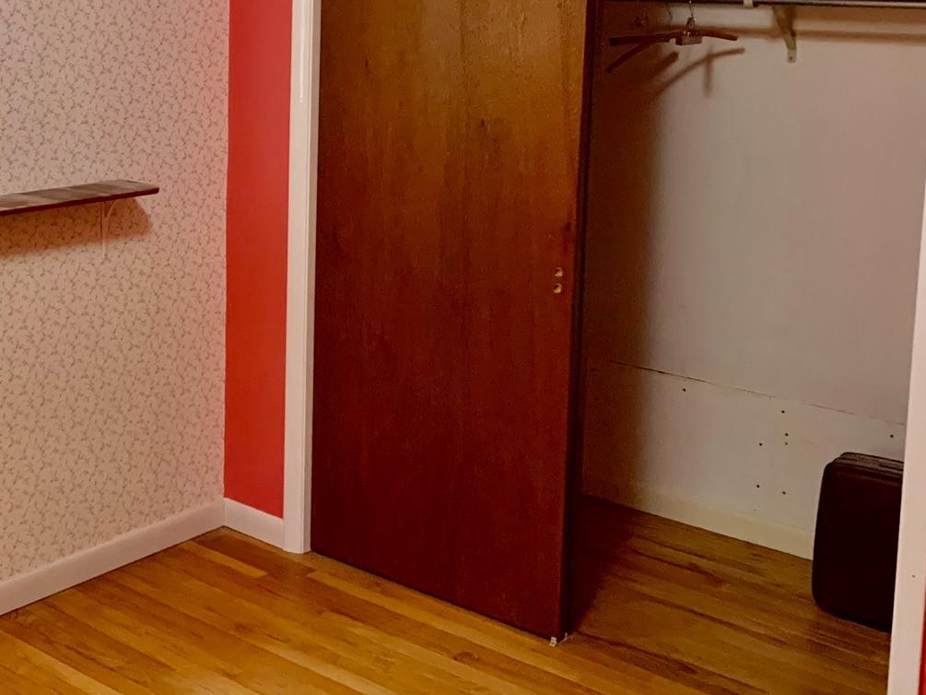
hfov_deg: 35.1
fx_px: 1418
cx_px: 199
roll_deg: -0.7
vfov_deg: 27.2
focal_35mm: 53
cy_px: 185
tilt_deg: -8.6
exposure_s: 1/60
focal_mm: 4.25
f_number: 1.8
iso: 400
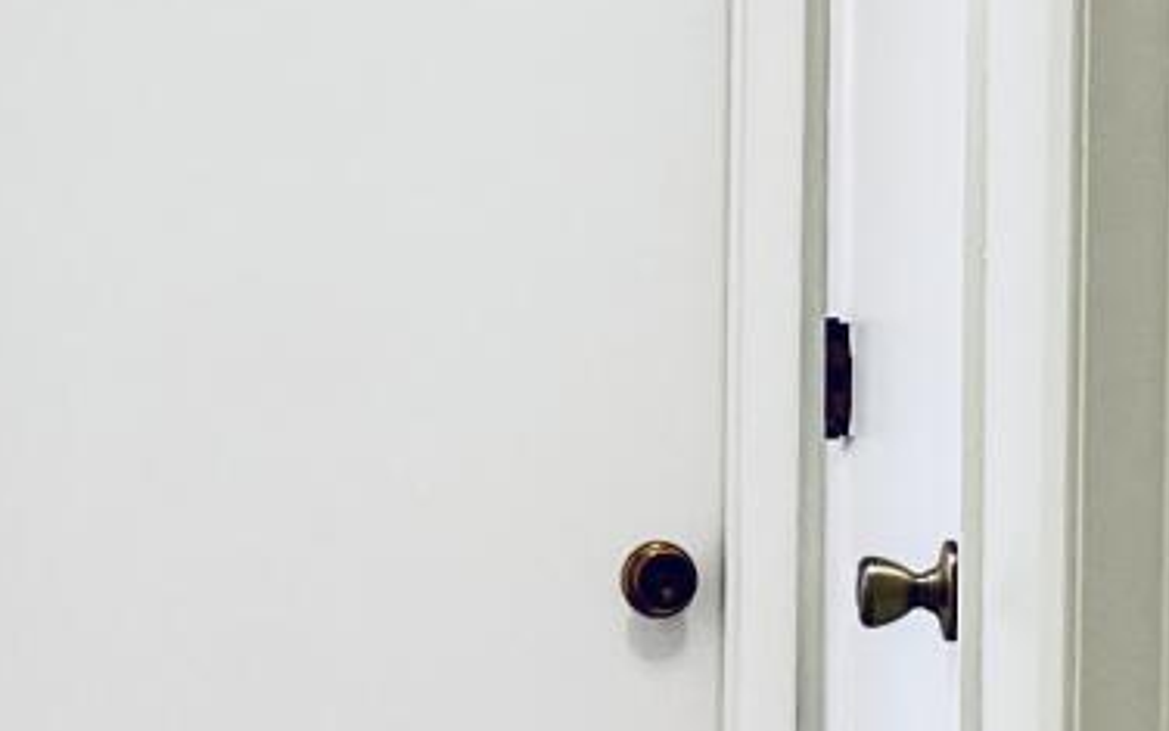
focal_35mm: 141
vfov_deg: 9.3
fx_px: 4492
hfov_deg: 14.8
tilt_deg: +0.8
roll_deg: +0.6
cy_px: 457
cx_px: 354
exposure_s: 1/120
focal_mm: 5.1
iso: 125
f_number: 1.6
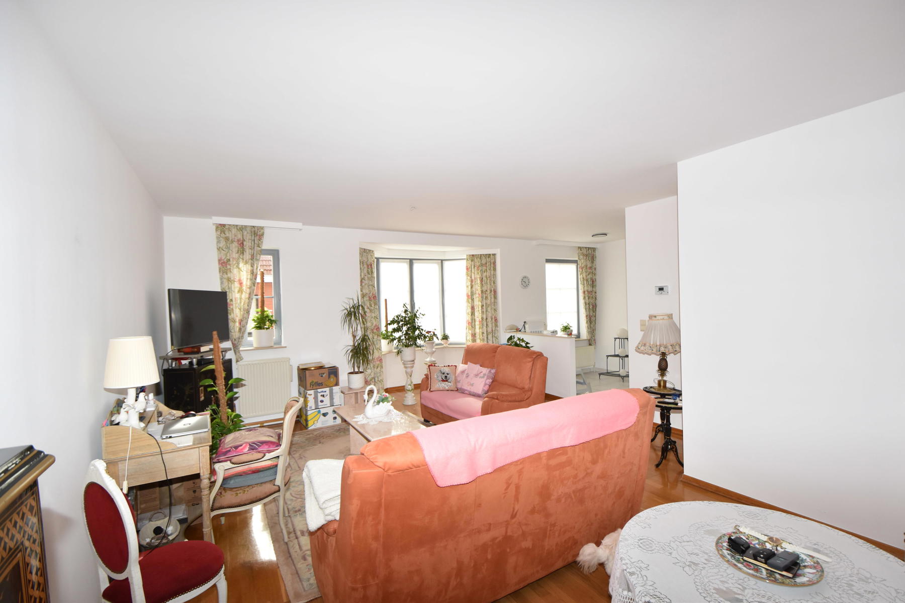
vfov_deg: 77.3
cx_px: 452
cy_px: 302
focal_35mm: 15
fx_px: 377
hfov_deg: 100.4
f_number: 5.6
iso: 640
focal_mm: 10
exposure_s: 1/125
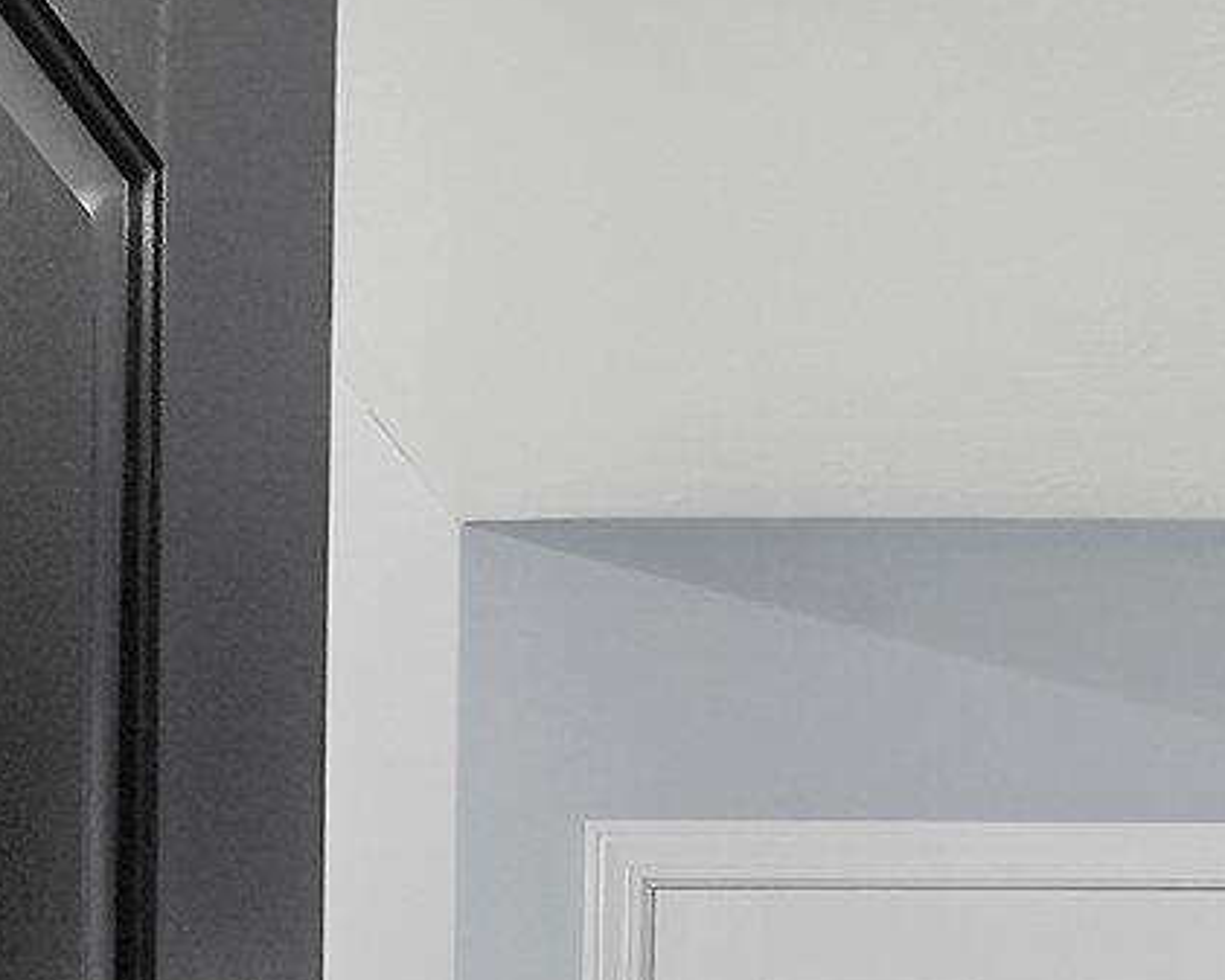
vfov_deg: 16.3
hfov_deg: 22.8
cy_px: 1941
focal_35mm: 73
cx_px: 1659
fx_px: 2647
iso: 800
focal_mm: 16
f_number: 6.3
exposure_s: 1/30
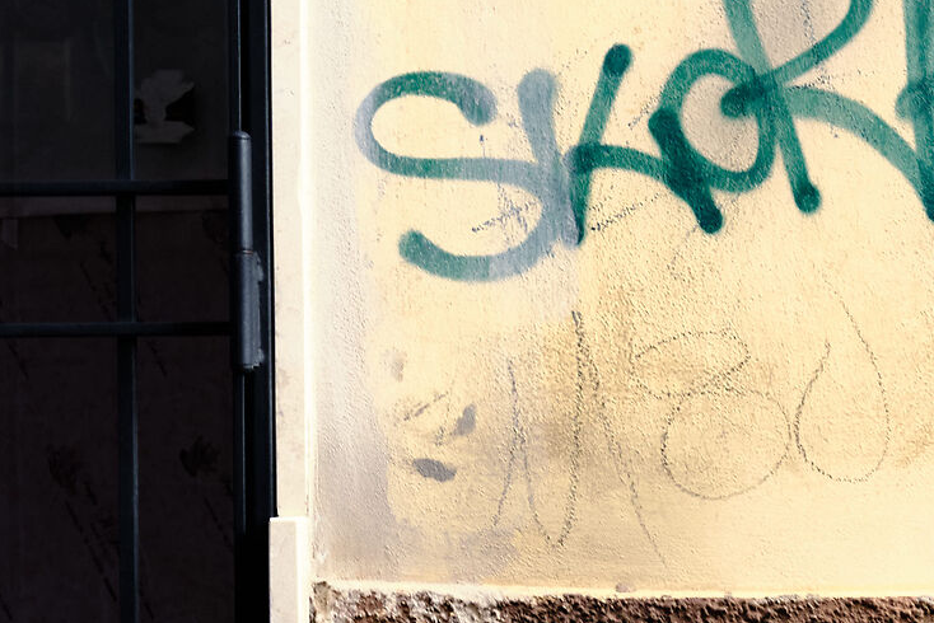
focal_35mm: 134
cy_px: 800
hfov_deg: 15.1
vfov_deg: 10.0
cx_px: 833
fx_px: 3478
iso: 2500
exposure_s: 1/500
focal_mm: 27
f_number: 5
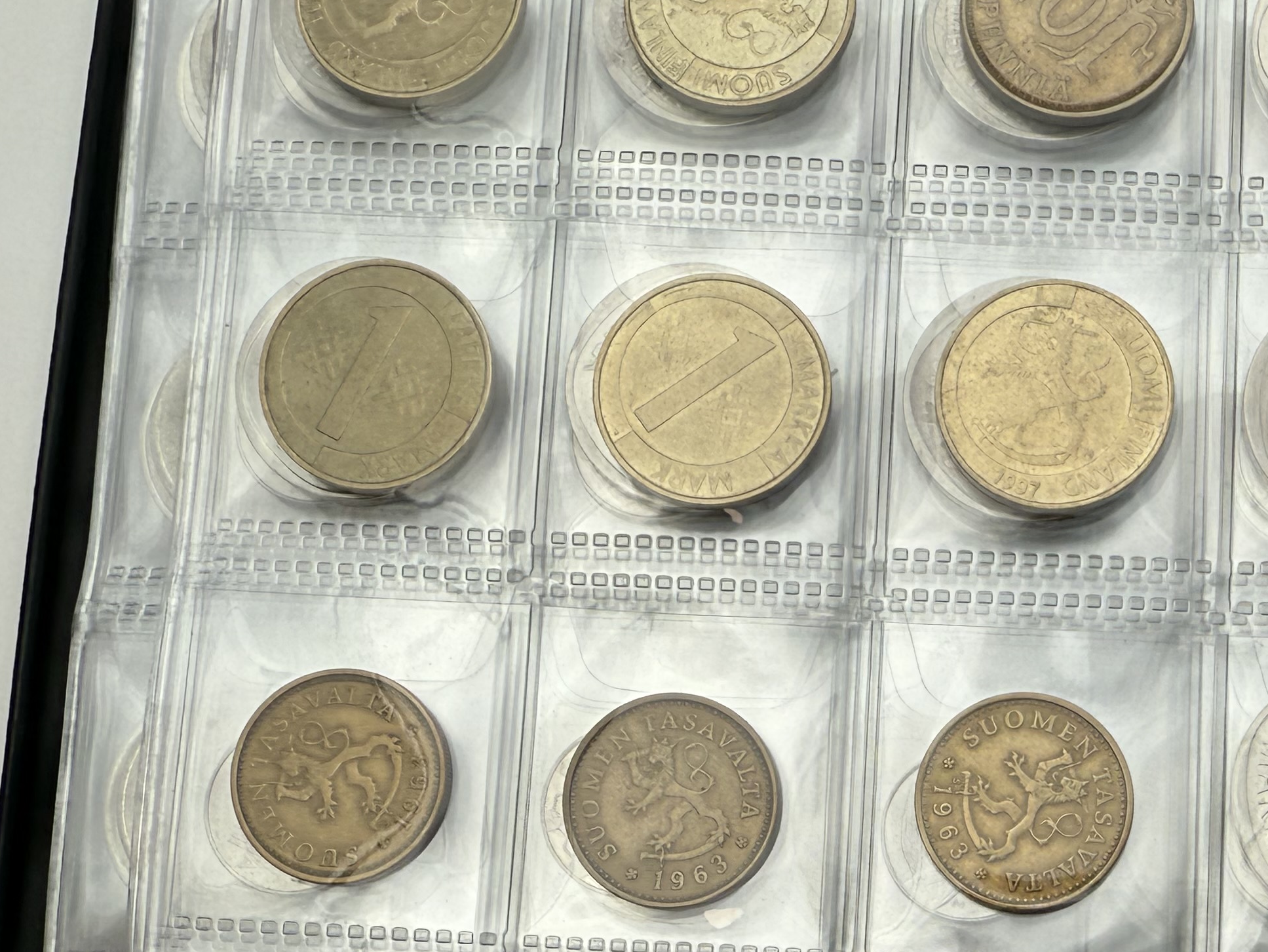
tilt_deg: -79.7
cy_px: 724
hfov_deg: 36.6
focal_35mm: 50
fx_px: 1832
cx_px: 1051
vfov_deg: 28.6
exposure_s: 1/307
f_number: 2.2
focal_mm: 2.22
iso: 40
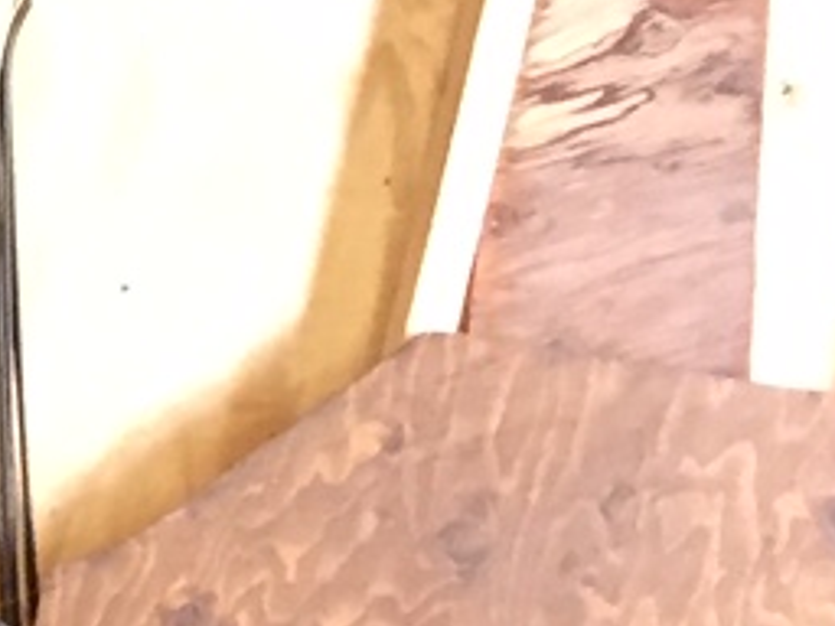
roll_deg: -9.3
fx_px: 4463
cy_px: 541
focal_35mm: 185
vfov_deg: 8.0
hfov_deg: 8.7
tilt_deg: -7.7
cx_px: -1738
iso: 250
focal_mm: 4.15
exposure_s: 1/17
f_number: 2.2
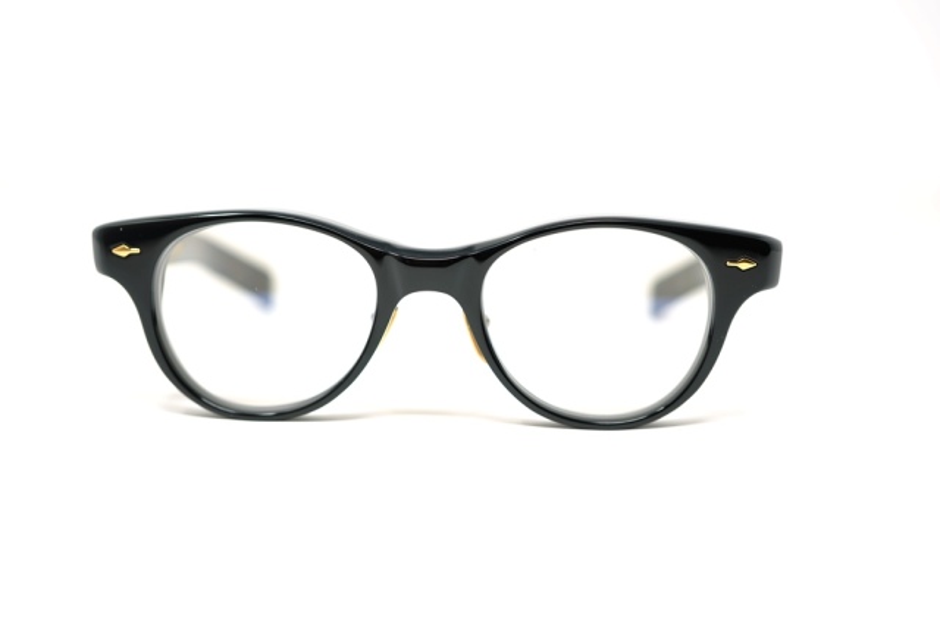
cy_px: 313
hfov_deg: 39.6
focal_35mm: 50
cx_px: 470
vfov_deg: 27.0
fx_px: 1305
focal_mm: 50
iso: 160
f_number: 2.8
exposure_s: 1/50
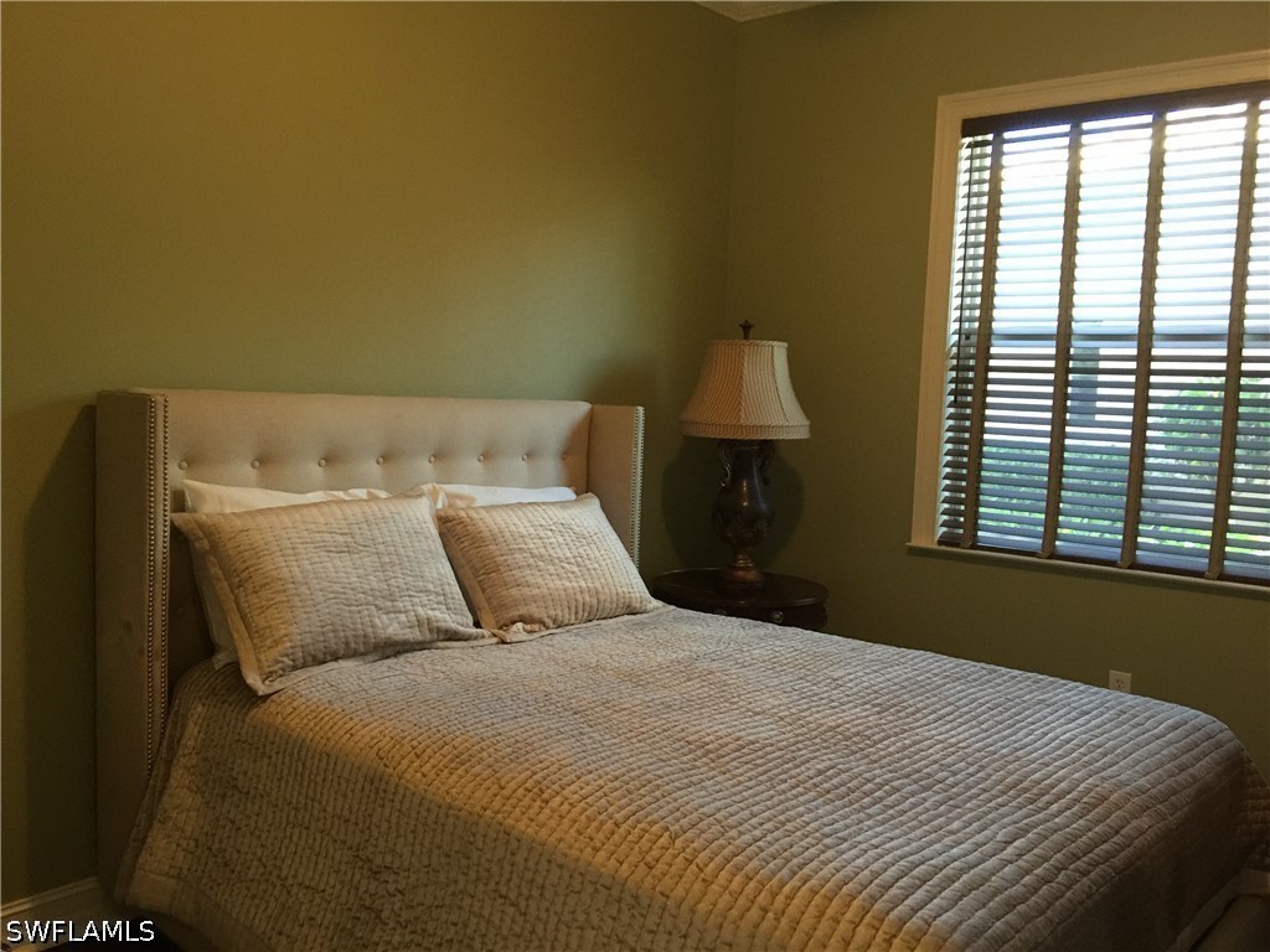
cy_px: 476
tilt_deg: -4.7
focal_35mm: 29
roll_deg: -3.0
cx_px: 635
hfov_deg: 61.7
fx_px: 1064
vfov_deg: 48.2
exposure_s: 1/15
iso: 160
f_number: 2.2
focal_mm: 4.15
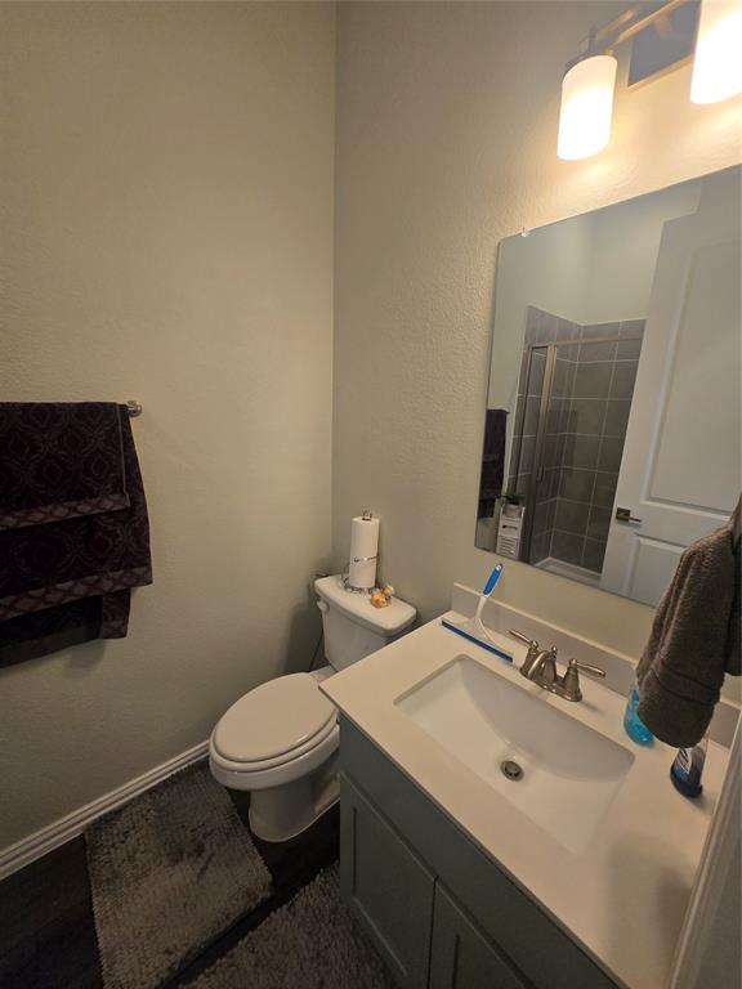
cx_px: 371
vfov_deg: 106.2
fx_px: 372
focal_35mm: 13
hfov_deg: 89.9
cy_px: 494
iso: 64
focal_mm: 1.7
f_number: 2.2
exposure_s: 1/60
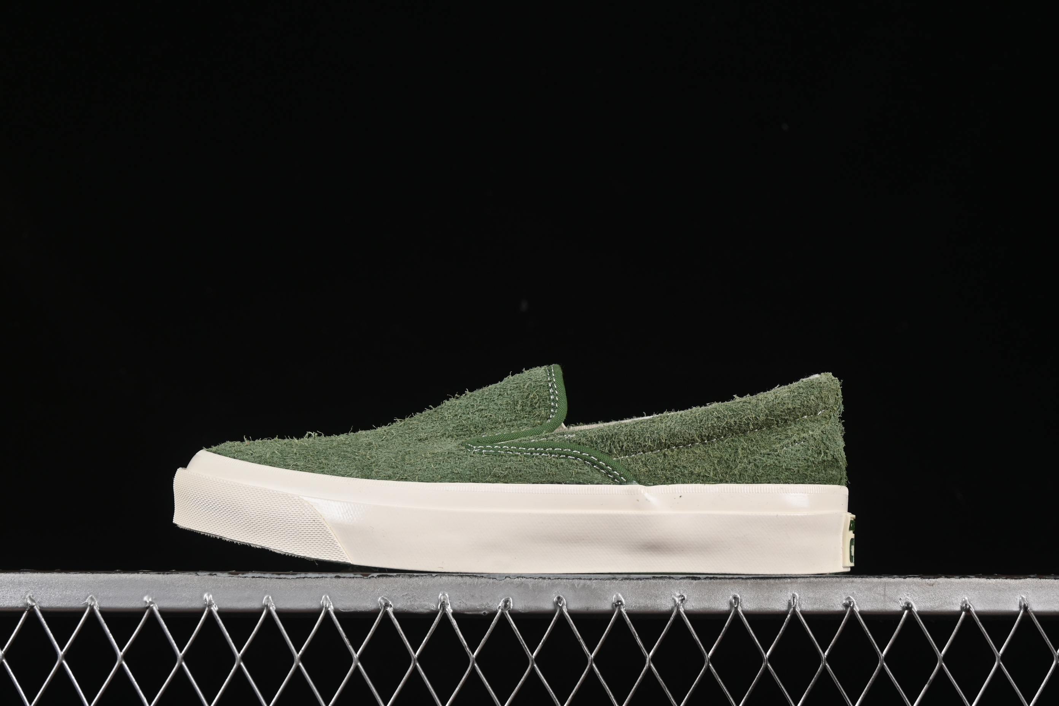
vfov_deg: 18.2
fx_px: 2206
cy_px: 353
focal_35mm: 75
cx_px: 530
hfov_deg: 27.0
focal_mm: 50
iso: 160
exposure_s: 1/80
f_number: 8
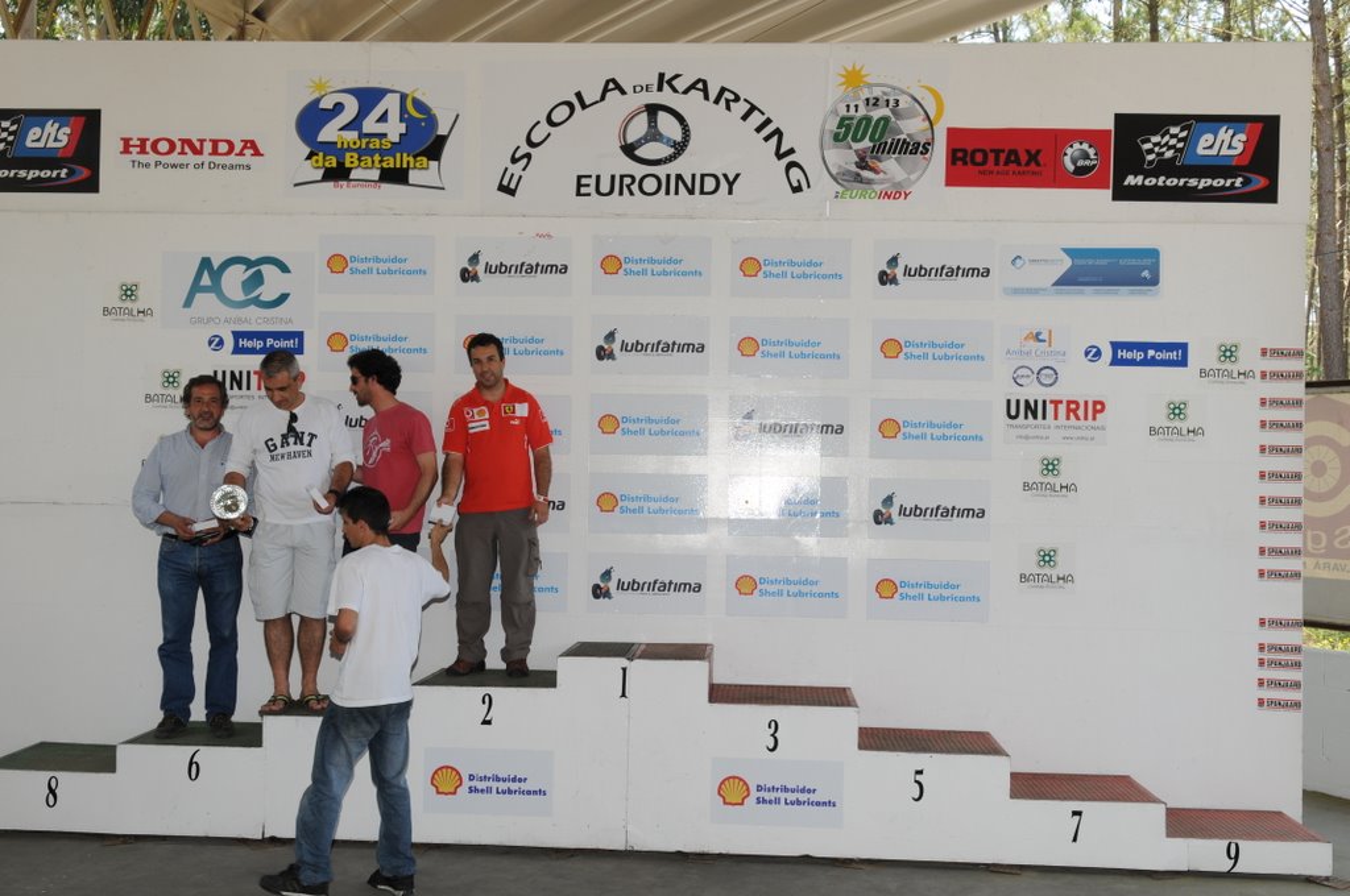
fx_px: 1348
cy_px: 448
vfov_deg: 36.8
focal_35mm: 36
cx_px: 675
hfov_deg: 53.2
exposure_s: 1/60
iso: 200
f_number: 8
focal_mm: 24
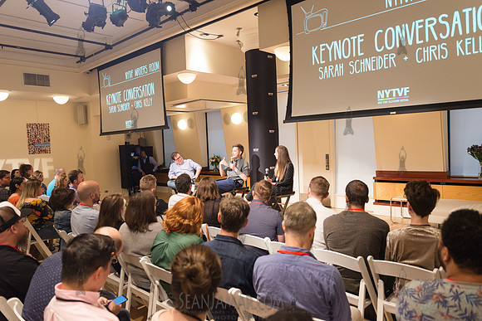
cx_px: 241
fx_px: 362
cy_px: 160
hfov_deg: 67.4
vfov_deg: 48.0
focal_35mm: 27
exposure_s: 1/125
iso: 2500
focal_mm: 27
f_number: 4
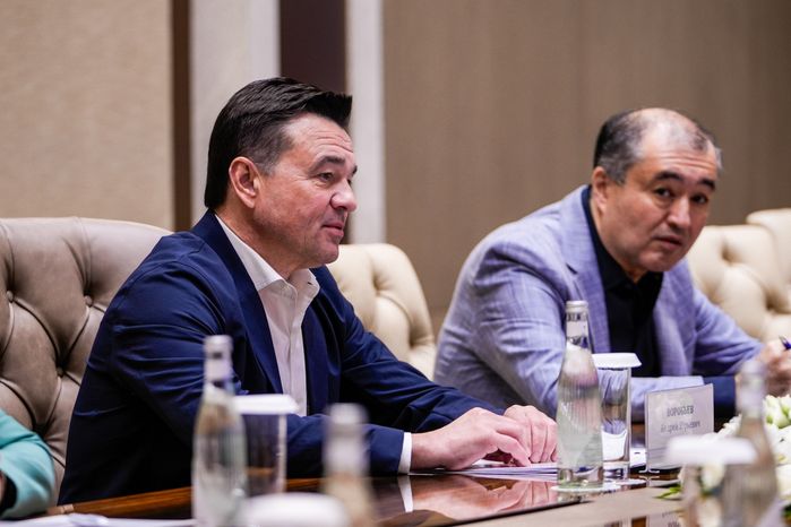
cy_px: 264
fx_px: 4482
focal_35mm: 204
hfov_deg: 10.1
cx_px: 396
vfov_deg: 6.7
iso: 400
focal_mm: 136
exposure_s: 1/100
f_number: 2.8
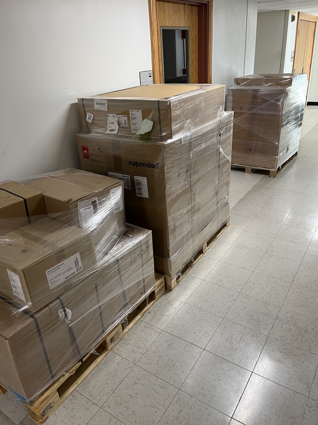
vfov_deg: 67.3
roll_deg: +4.9
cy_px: 212
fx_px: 318
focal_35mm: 26
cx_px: 159
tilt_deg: -26.6
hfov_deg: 53.1
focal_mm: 5.1
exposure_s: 1/59
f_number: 1.6
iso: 160
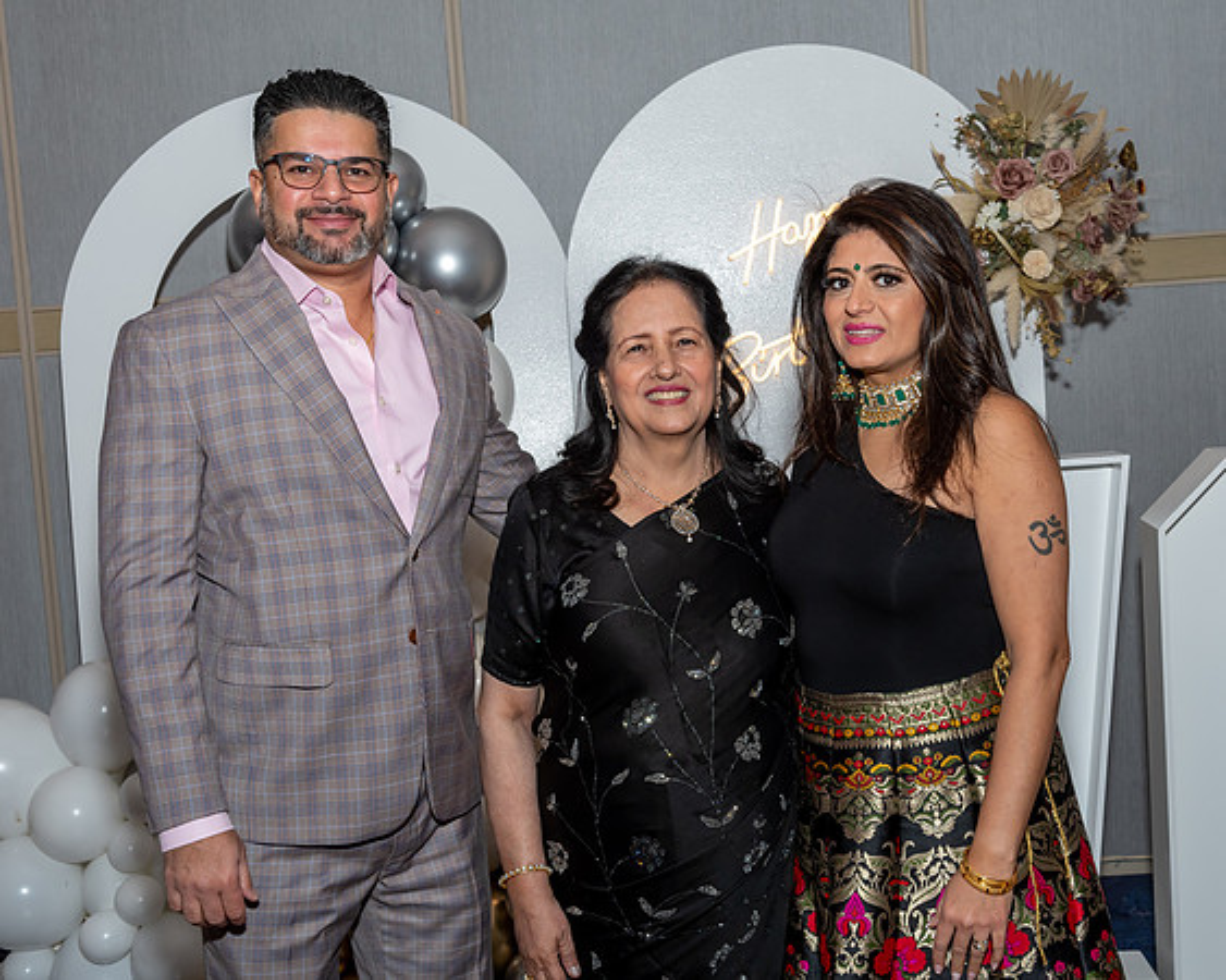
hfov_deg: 36.9
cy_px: 490
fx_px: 1838
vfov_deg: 29.8
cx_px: 633
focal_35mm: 51
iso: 500
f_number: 7.1
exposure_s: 1/250
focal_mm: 30
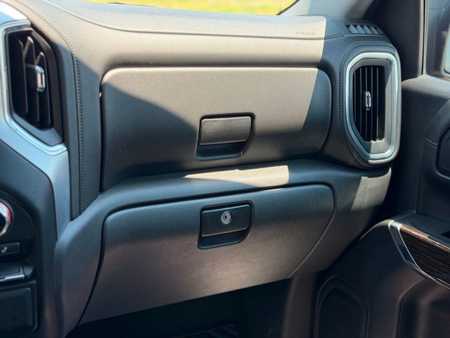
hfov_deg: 39.7
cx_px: 225
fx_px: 624
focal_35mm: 48
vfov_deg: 30.3
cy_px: 169
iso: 64
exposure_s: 1/177
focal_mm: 6.76
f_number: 1.78
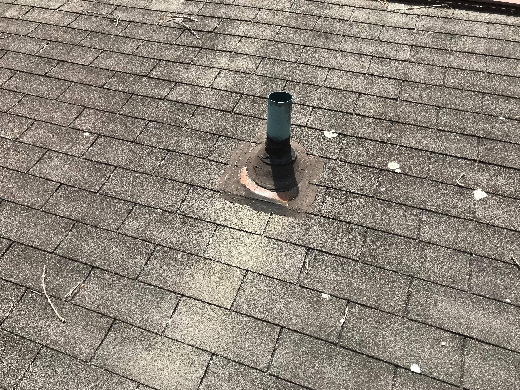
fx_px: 421
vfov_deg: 49.7
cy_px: 195
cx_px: 260
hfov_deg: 63.4
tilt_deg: -39.8
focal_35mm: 28
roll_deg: -2.6
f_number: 1.8
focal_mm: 3.99
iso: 20
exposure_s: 1/847
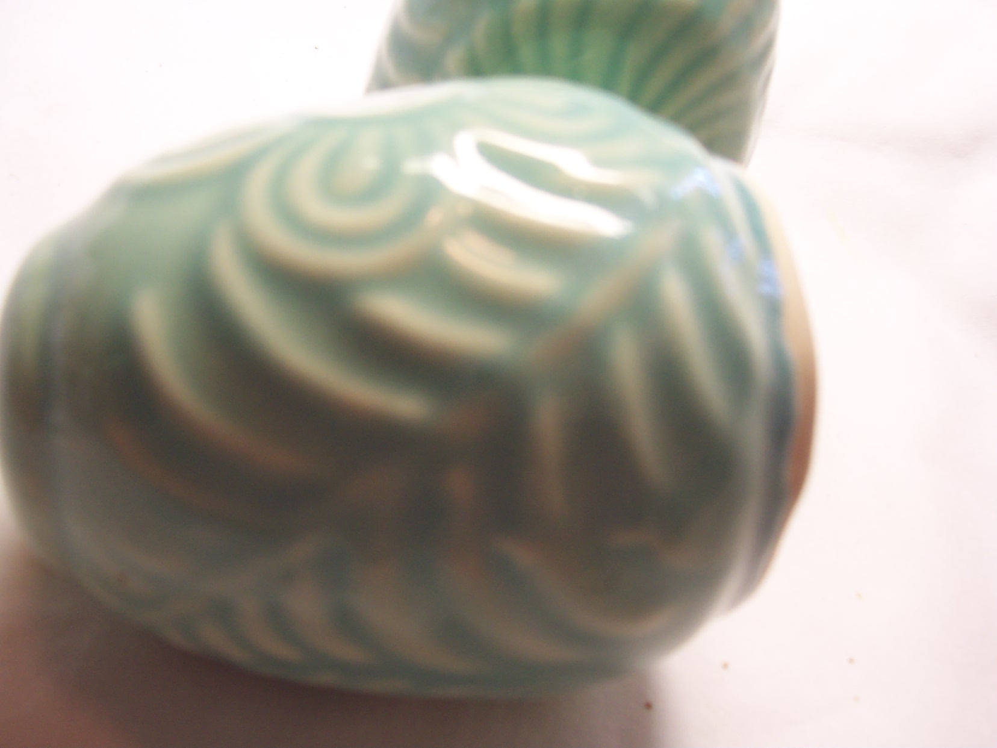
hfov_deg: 50.1
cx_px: 498
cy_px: 374
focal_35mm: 37
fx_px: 1066
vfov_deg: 38.7
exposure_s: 1/45
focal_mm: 5.6
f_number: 2.8
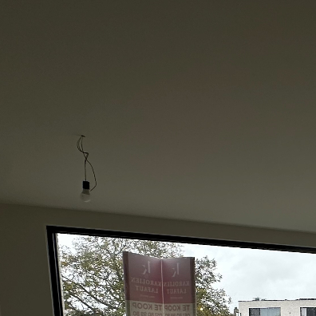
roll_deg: -0.8
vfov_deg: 29.9
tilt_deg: -7.7
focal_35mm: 45
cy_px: 412
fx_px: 465
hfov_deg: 31.5
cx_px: 377
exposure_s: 1/303
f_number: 2.2
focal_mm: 2.22
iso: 40
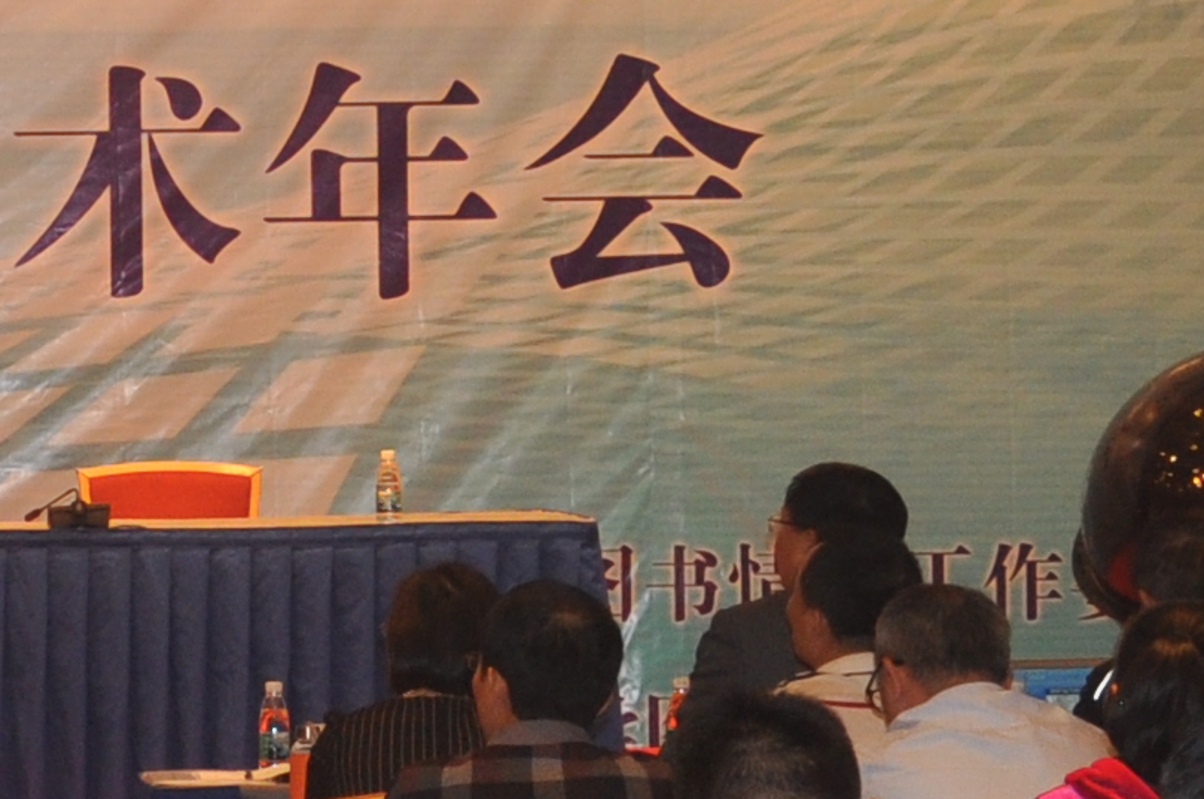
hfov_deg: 11.4
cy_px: 226
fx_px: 5845
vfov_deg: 7.8
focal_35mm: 175
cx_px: -420
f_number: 3.8
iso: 400
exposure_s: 1/60
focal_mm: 22
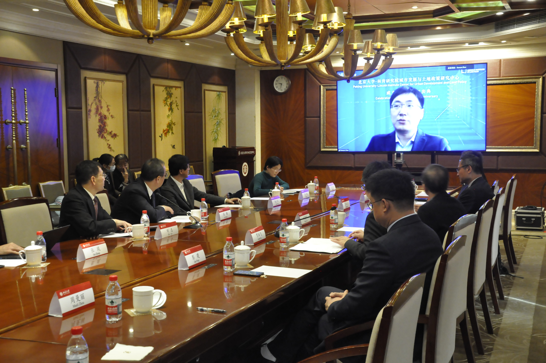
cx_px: 273
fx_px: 727
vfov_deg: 28.0
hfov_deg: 41.2
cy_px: 182
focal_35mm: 48
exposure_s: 1/25
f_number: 8
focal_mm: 32
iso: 2500
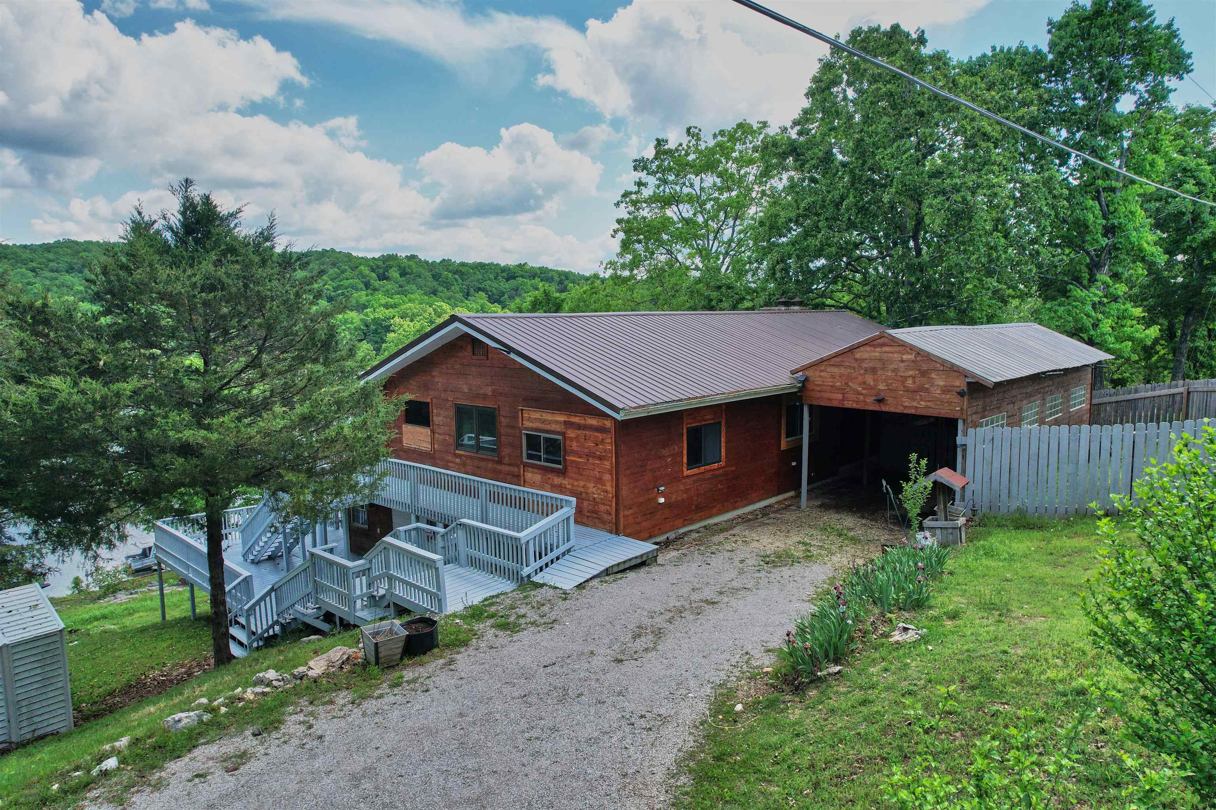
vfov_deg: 57.2
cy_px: 405
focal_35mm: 22
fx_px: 743
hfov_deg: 78.6
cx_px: 608
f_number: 2.8
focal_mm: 8.38
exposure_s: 1/1600
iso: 100
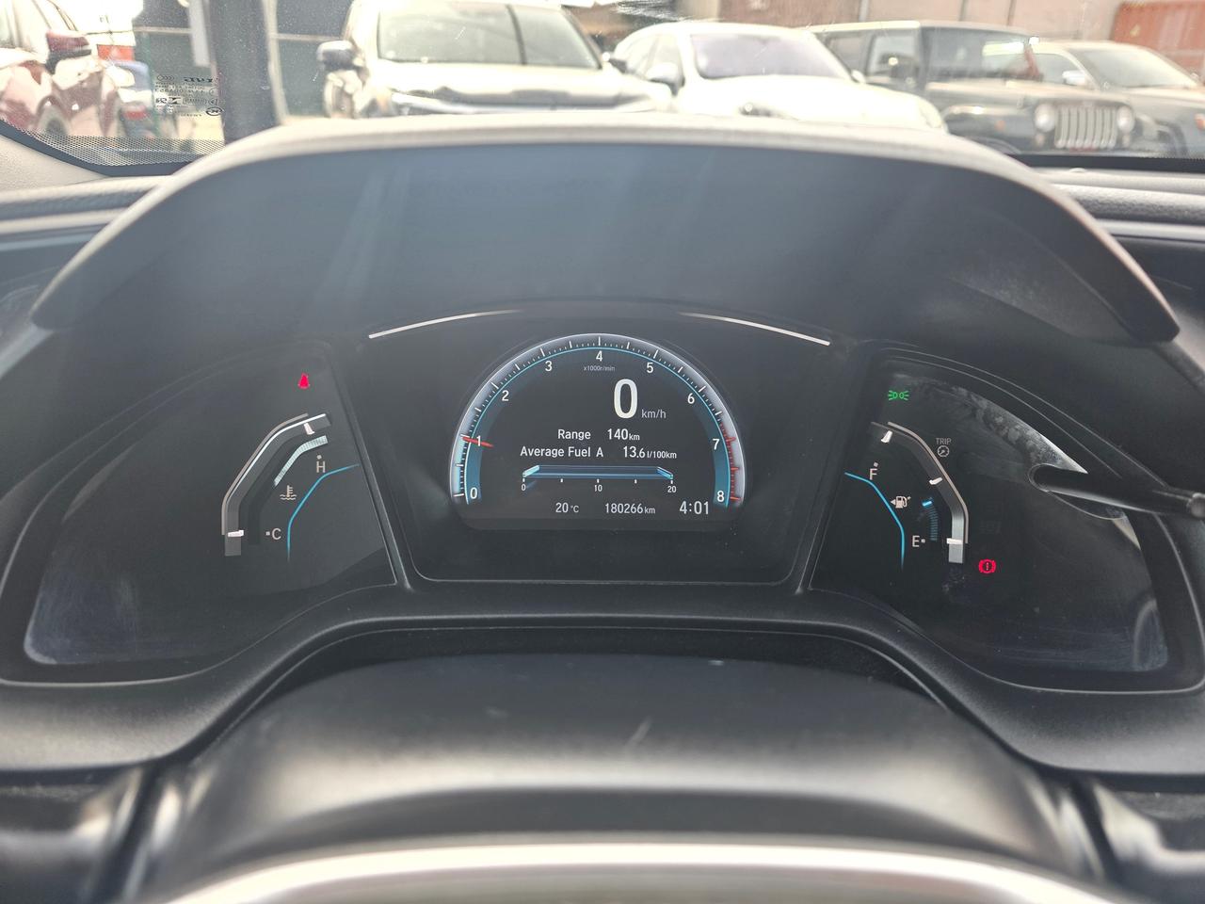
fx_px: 801
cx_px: 602
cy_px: 452
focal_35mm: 23
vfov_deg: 58.9
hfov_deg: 73.9
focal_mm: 6.3
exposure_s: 1/180
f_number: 1.7
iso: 80
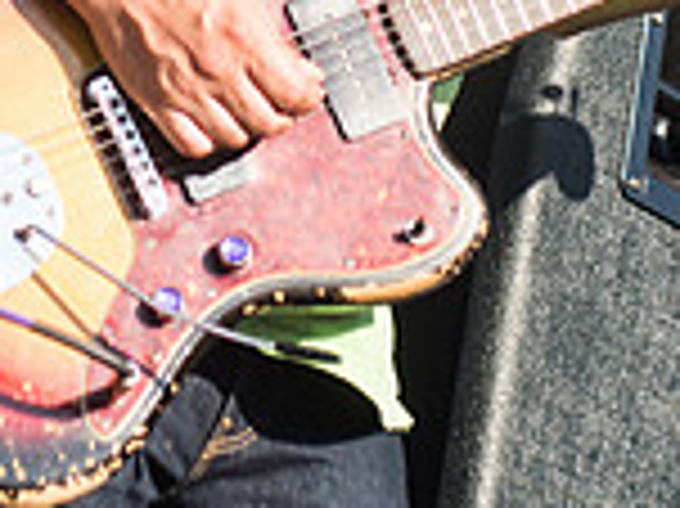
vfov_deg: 4.8
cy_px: -426
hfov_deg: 6.4
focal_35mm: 307
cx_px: 55
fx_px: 6026
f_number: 4
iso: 200
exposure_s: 1/800
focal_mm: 70
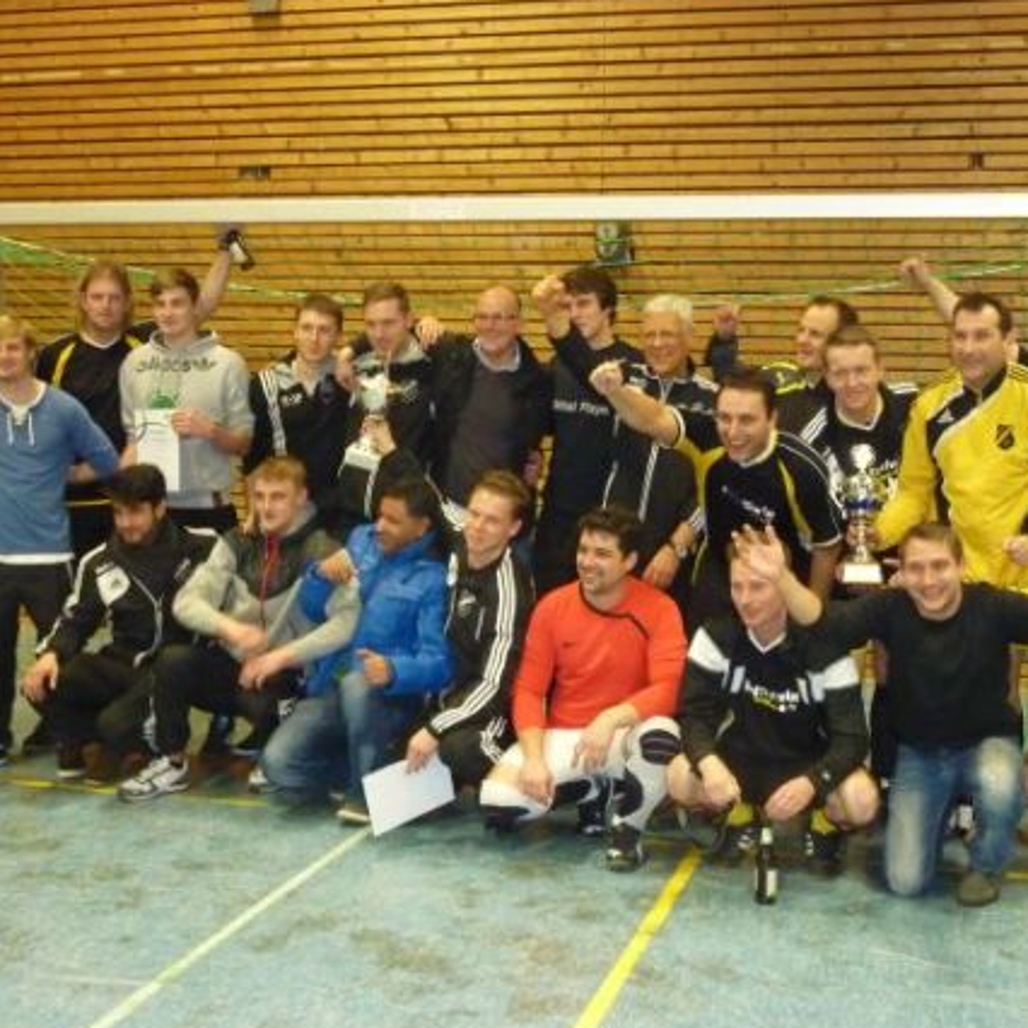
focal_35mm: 51
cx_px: 473
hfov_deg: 33.4
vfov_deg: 33.4
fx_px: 1714
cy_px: 513
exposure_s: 1/30
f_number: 3.7
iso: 800
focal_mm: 6.9
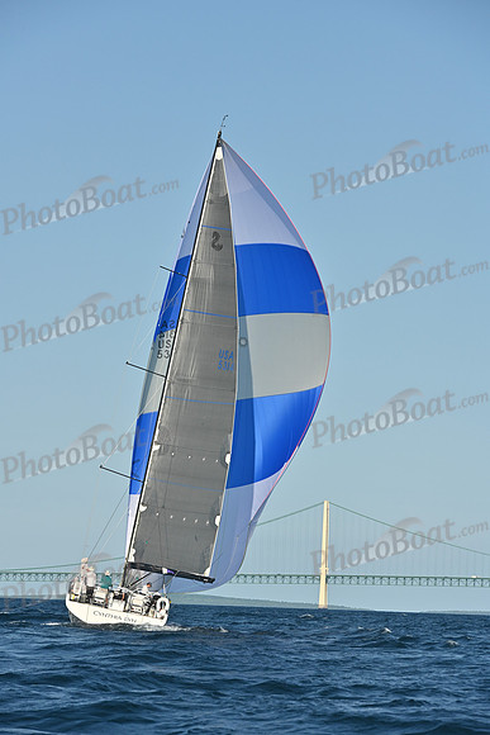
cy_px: 368
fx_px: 3366
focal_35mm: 165
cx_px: 245
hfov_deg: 8.3
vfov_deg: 12.4
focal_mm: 165
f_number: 8
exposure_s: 1/1600
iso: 320
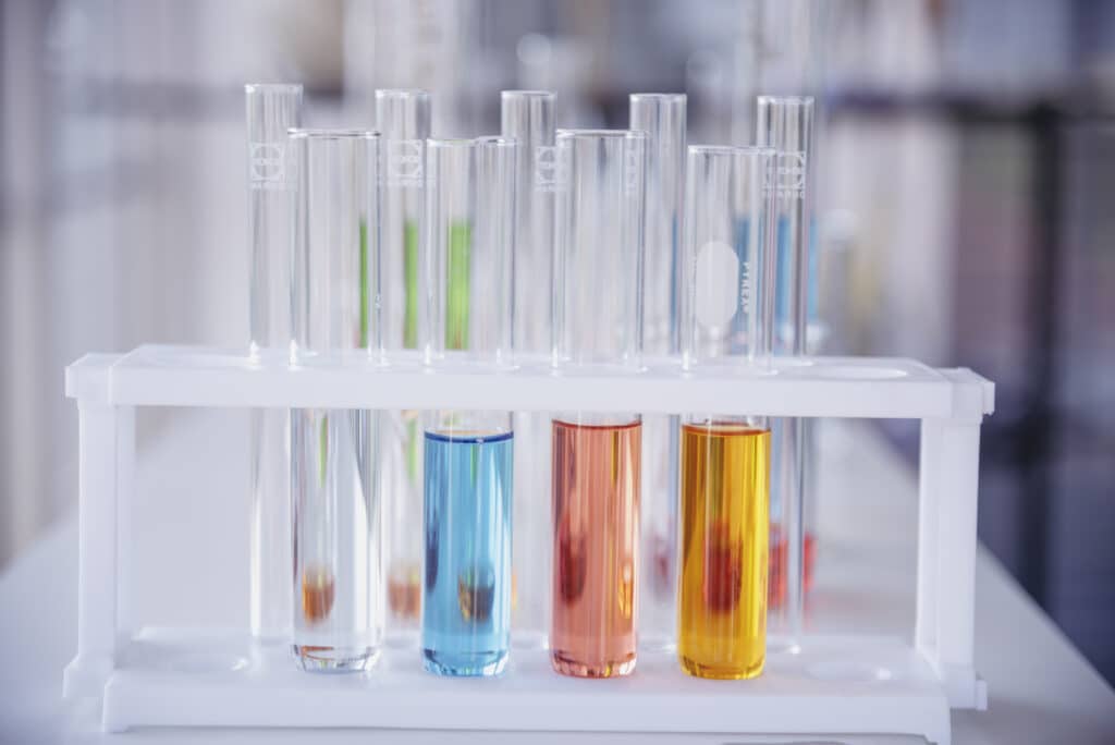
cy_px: 372
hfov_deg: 23.6
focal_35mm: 86
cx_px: 558
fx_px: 2665
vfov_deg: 15.9
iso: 250
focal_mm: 86
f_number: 4
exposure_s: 1/250
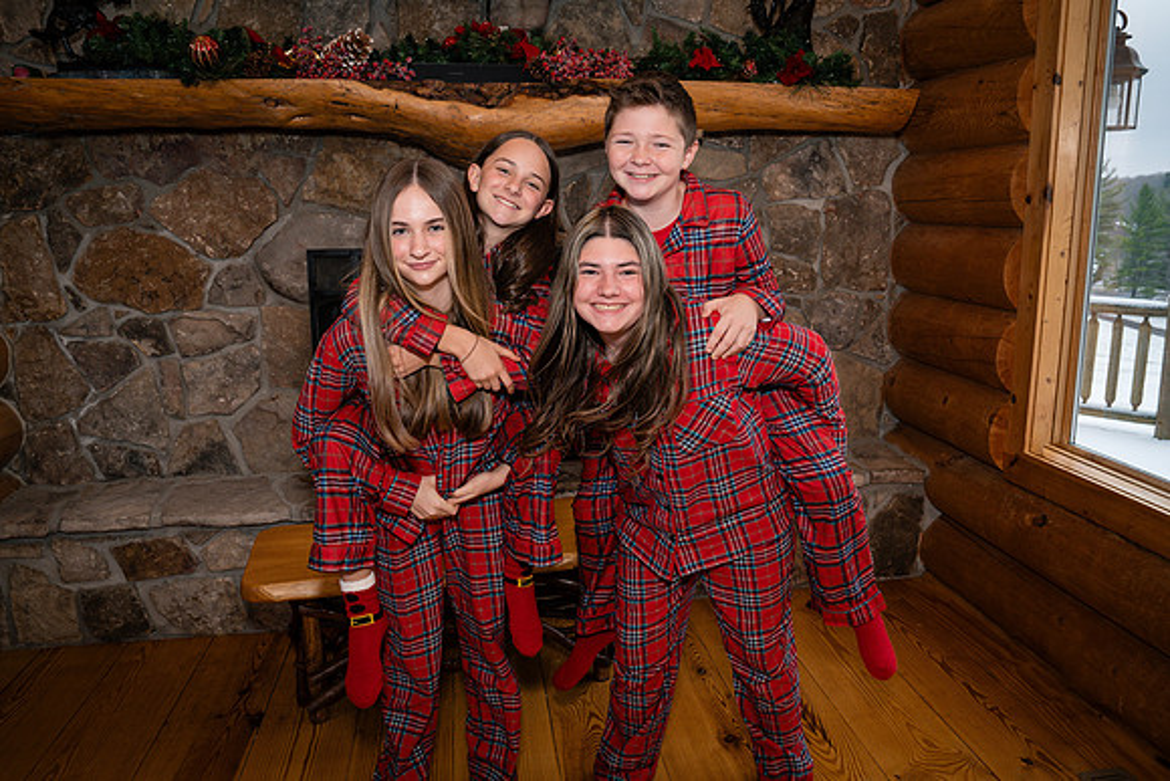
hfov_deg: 70.6
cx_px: 609
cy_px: 383
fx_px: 825
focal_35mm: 25
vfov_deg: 50.6
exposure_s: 1/160
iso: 500
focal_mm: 24
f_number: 5
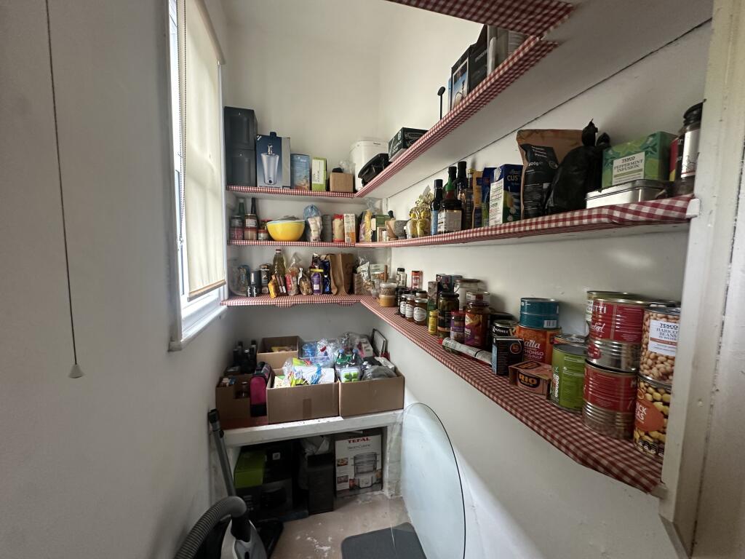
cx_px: 372
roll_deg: -1.1
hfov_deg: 102.1
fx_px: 301
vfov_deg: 85.7
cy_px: 280
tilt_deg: -5.7
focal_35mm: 14
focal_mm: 2.22
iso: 250
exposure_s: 1/50
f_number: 2.2
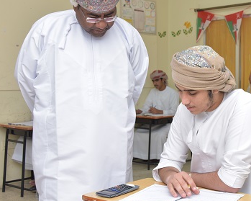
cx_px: 191
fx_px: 460
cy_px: 100
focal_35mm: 62
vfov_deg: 24.6
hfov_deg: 30.0
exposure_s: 1/60
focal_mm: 40
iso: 500
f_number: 6.3
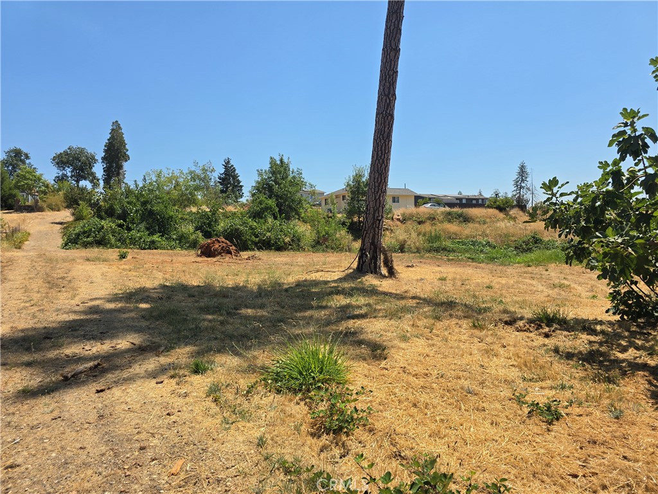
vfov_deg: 58.9
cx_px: 329
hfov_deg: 73.9
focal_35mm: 23
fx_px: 437
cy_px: 247
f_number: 1.7
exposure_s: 1/838
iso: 12
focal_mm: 6.3
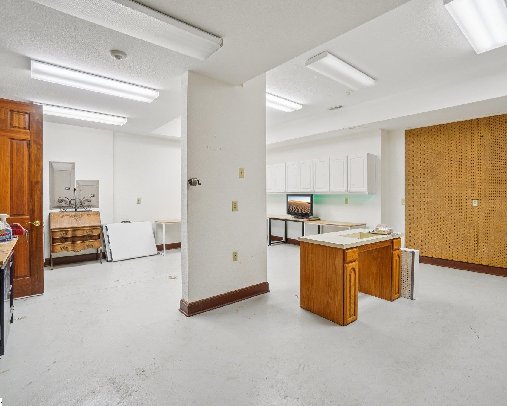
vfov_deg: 77.0
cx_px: 281
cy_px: 203
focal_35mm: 17
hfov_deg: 89.3
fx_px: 255
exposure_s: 1/13
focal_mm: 10
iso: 400
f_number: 8
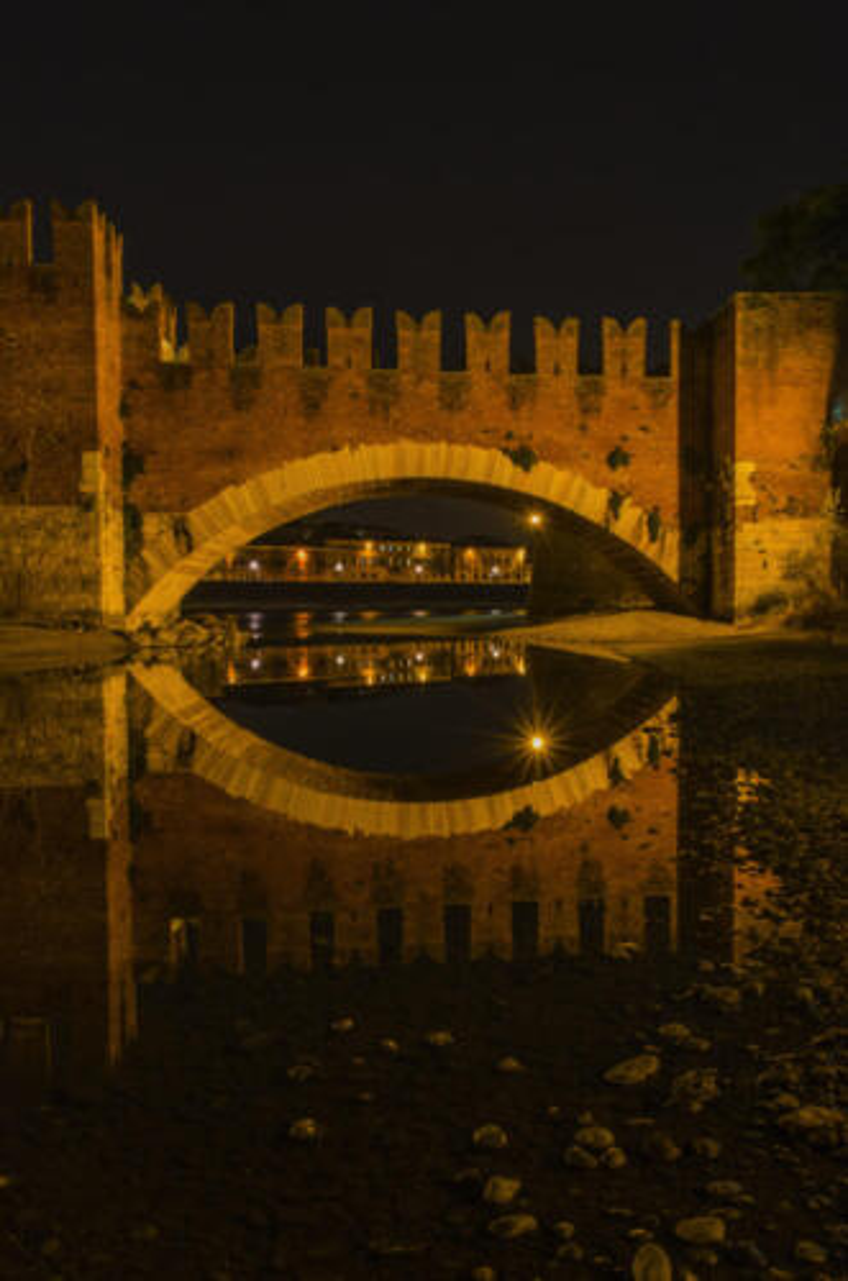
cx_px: 424
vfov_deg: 62.0
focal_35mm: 30
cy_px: 640
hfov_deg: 43.4
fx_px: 1065
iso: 200
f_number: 22
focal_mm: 20
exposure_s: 30
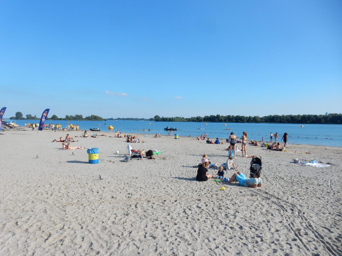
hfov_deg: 69.4
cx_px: 171
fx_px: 247
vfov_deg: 54.9
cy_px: 128
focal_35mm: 25
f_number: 4
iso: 125
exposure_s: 1/2000
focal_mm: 4.5
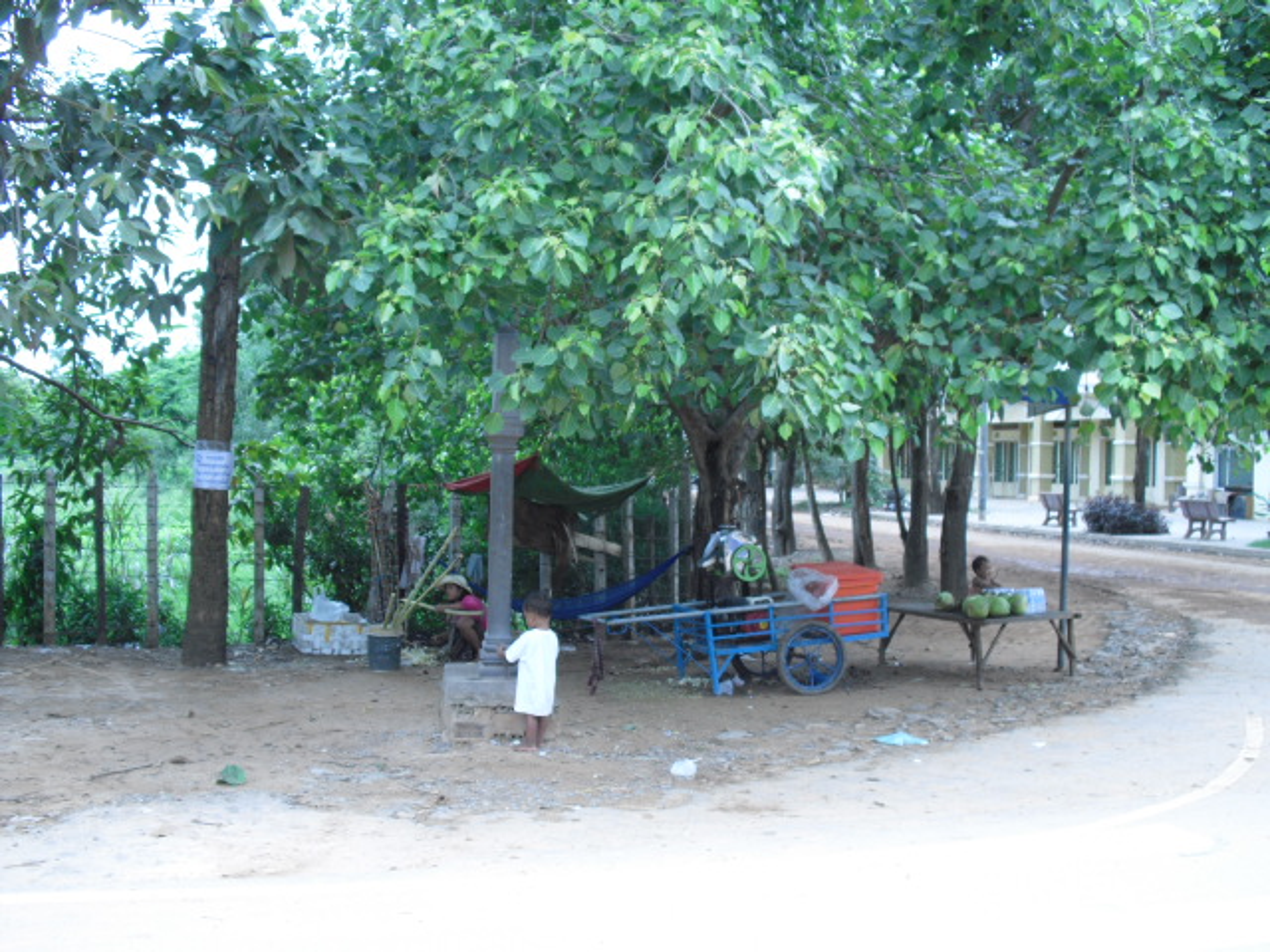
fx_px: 1321
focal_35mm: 36
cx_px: 635
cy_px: 476
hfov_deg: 51.4
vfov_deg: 39.7
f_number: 3.1
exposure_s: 1/80
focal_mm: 6.3
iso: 100
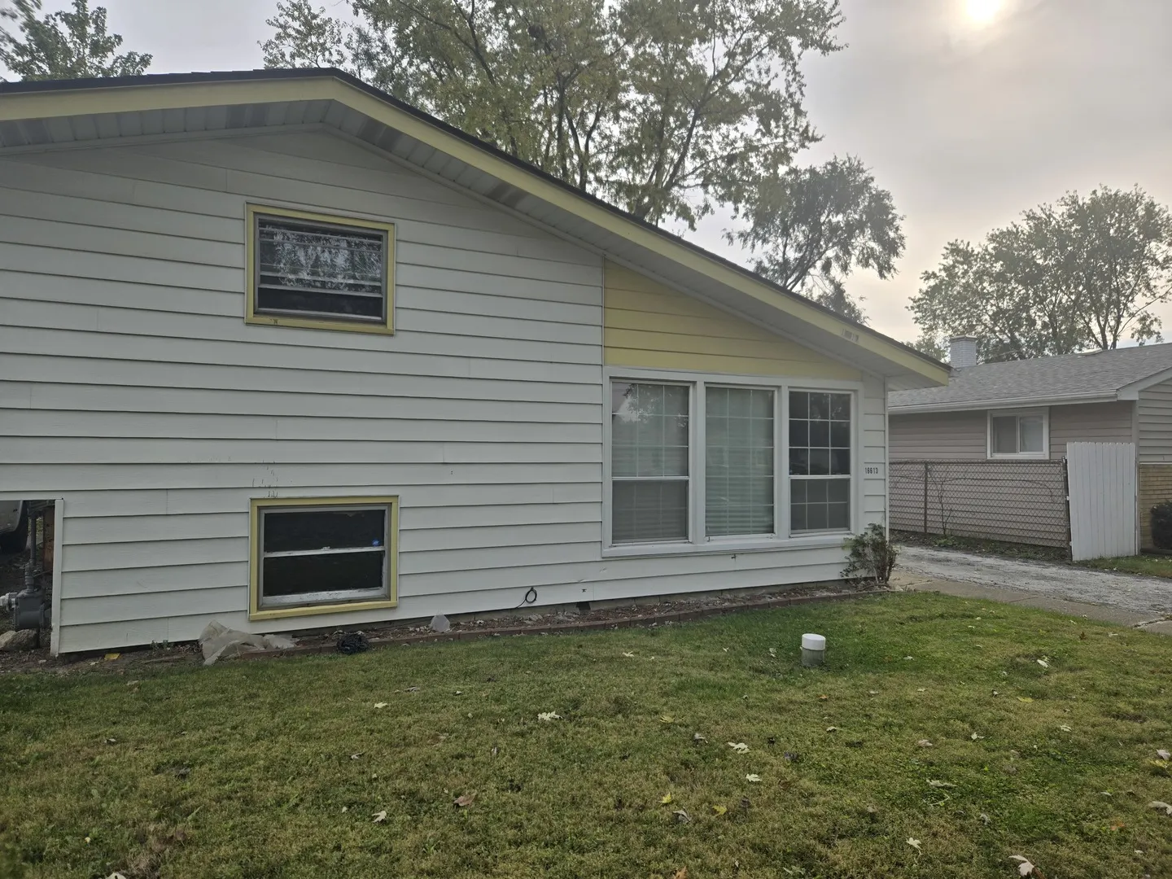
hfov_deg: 73.9
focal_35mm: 23
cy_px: 440
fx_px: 779
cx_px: 586
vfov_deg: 58.9
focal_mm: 5.4
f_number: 1.8
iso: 25
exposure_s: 1/2327
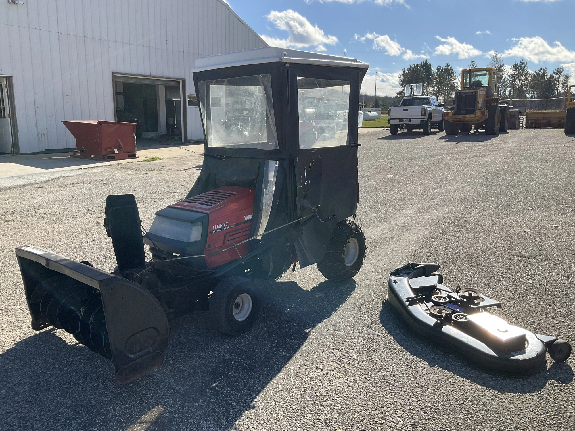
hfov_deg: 61.7
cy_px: 216
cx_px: 288
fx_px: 482
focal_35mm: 29
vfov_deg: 48.2
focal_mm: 3
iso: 25
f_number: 1.8
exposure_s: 1/1577
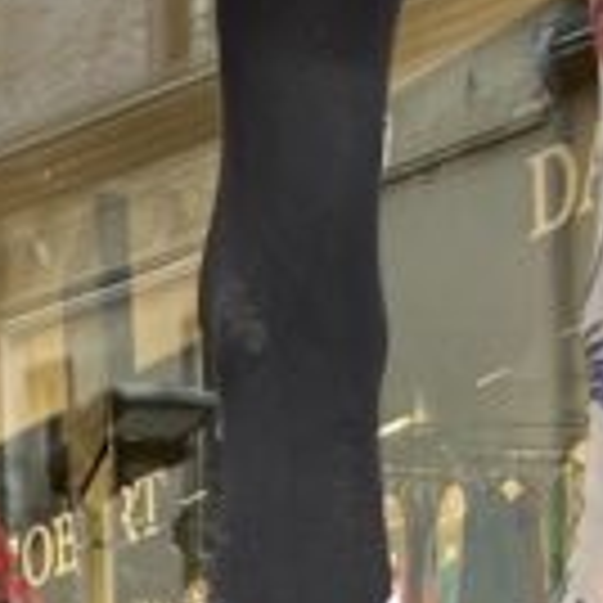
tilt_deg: -8.2
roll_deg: +3.5
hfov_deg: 9.0
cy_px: 1922
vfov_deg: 7.8
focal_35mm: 189
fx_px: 3725
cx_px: -315
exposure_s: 1/100
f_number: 1.8
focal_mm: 3.99
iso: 40
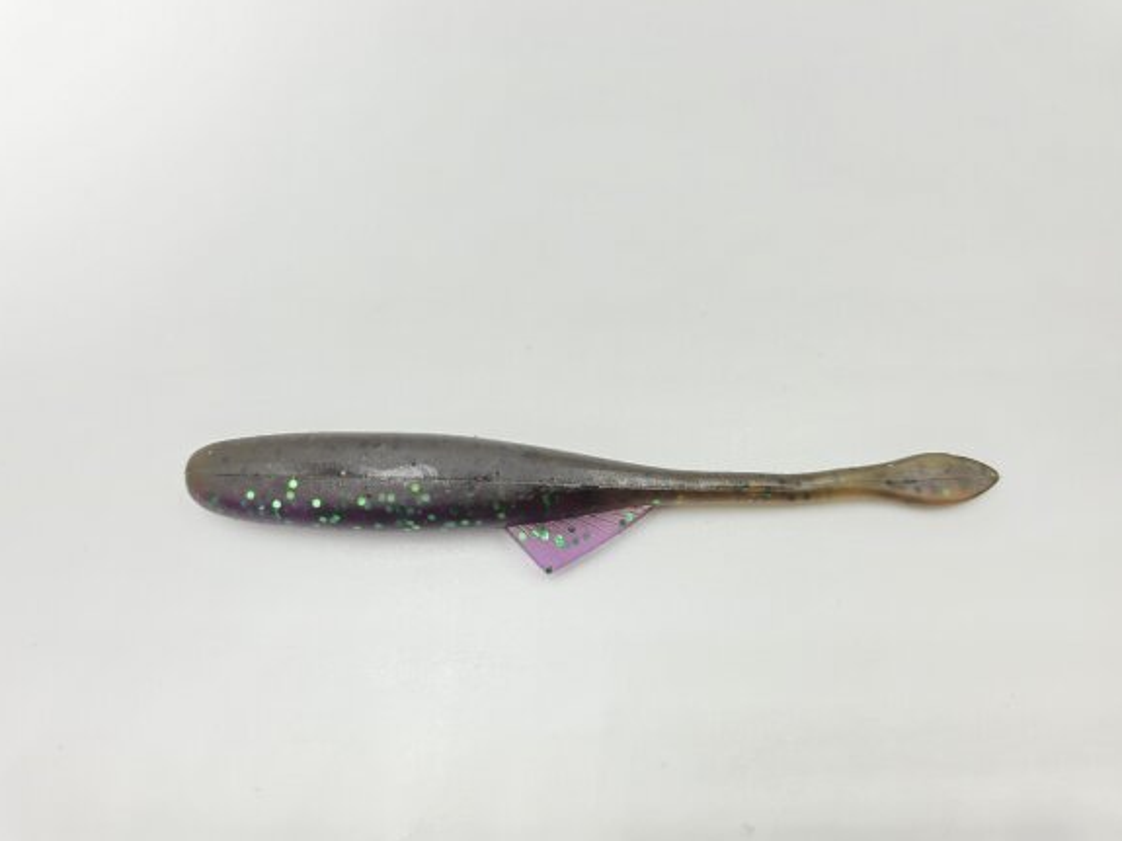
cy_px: 414
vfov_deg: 56.8
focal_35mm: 24
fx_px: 778
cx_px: 544
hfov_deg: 71.6
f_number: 1.7
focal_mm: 6.3
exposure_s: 1/120
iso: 16
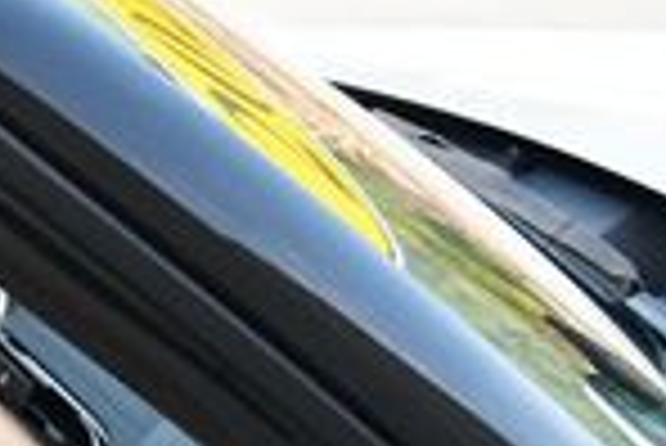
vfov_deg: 8.5
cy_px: 802
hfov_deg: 11.9
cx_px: -598
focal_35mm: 156
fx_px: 2889
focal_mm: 18
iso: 400
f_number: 4.5
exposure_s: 1/250
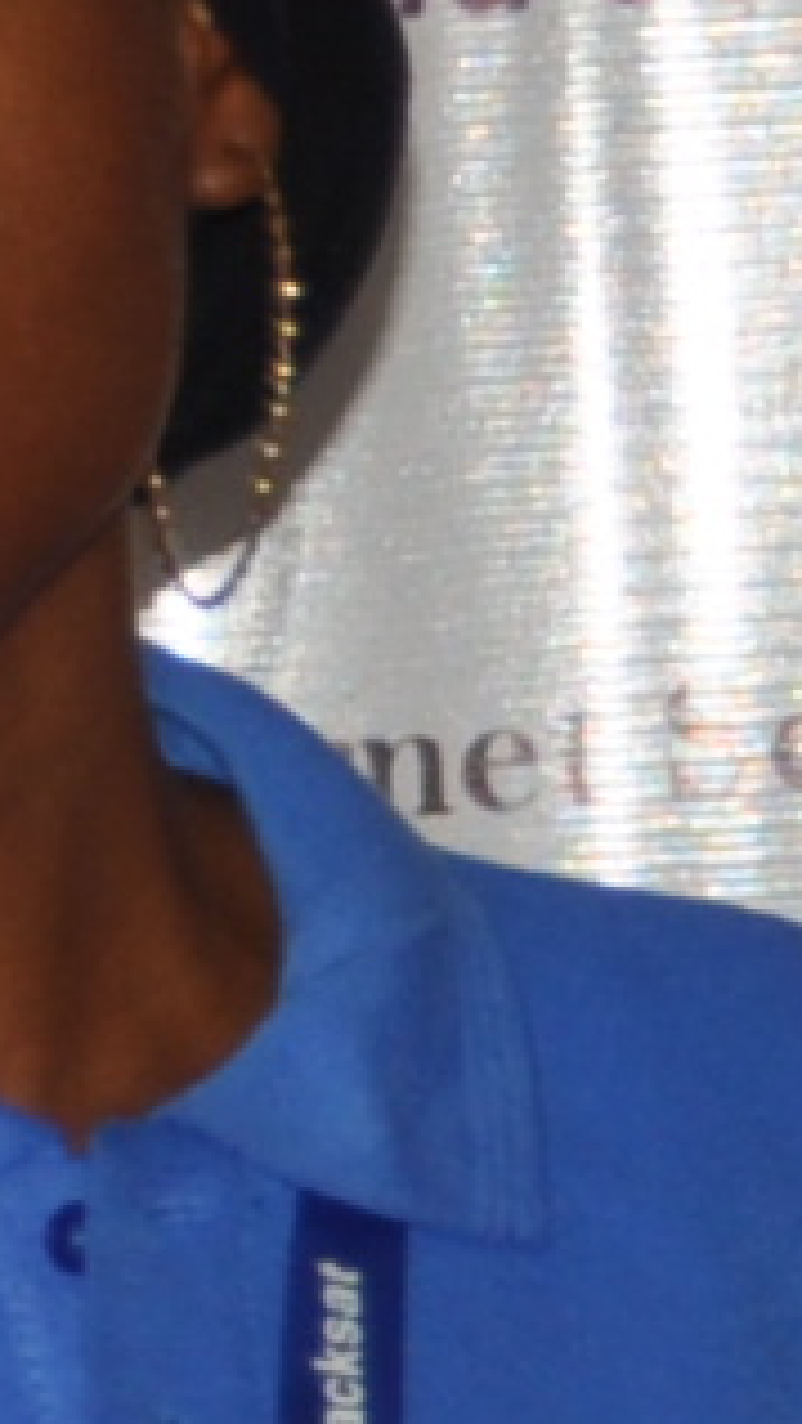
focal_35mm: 508
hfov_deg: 2.4
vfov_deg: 4.2
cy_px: 1840
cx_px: 842
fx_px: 19195
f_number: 4.2
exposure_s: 1/60
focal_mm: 32
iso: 200
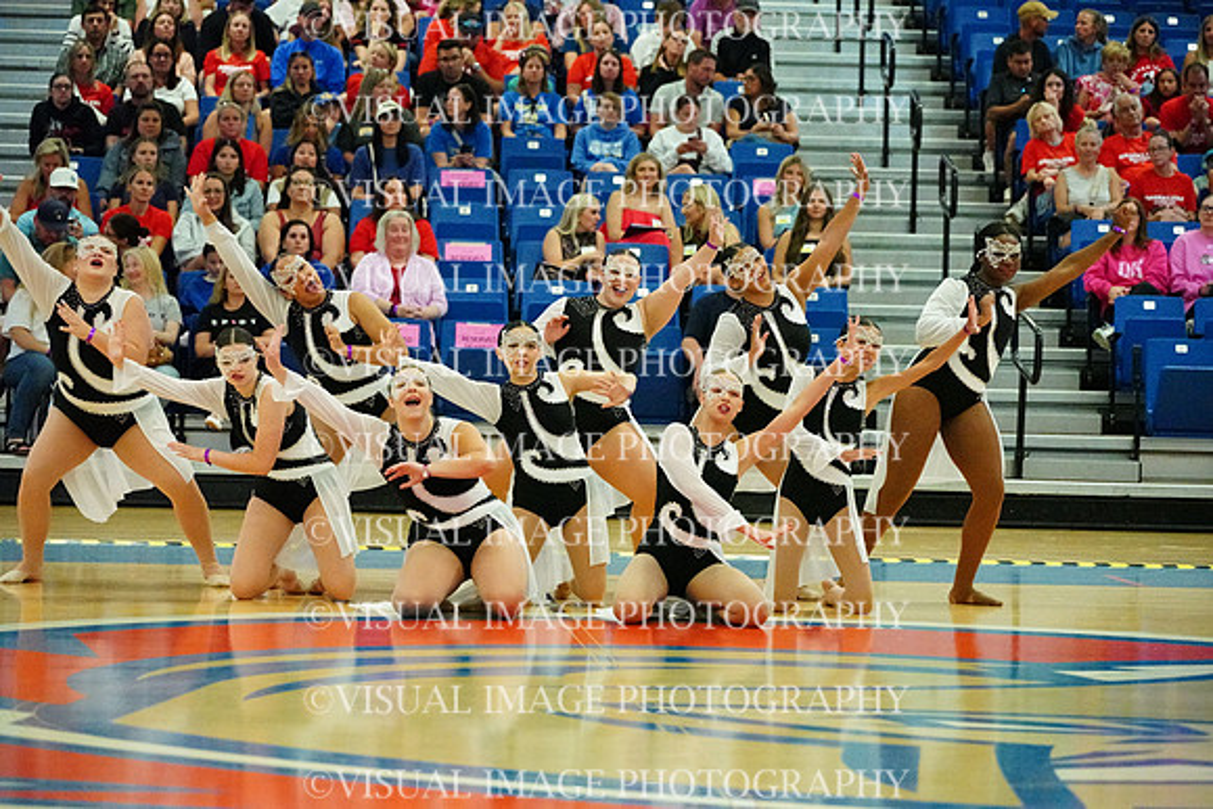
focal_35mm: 135
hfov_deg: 15.2
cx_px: 606
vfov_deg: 10.2
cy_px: 404
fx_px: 4550
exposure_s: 1/1000
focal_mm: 135
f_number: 4
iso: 25600
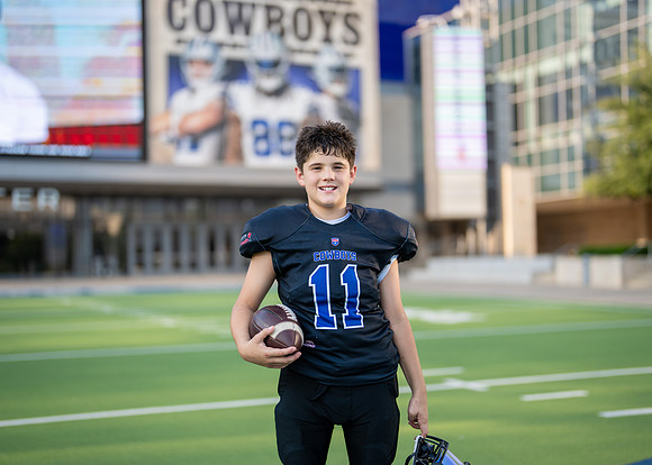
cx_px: 323
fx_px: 1019
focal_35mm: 55
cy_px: 243
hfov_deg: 35.5
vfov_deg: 25.7
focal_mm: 50
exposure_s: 1/2500
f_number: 1.2
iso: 100
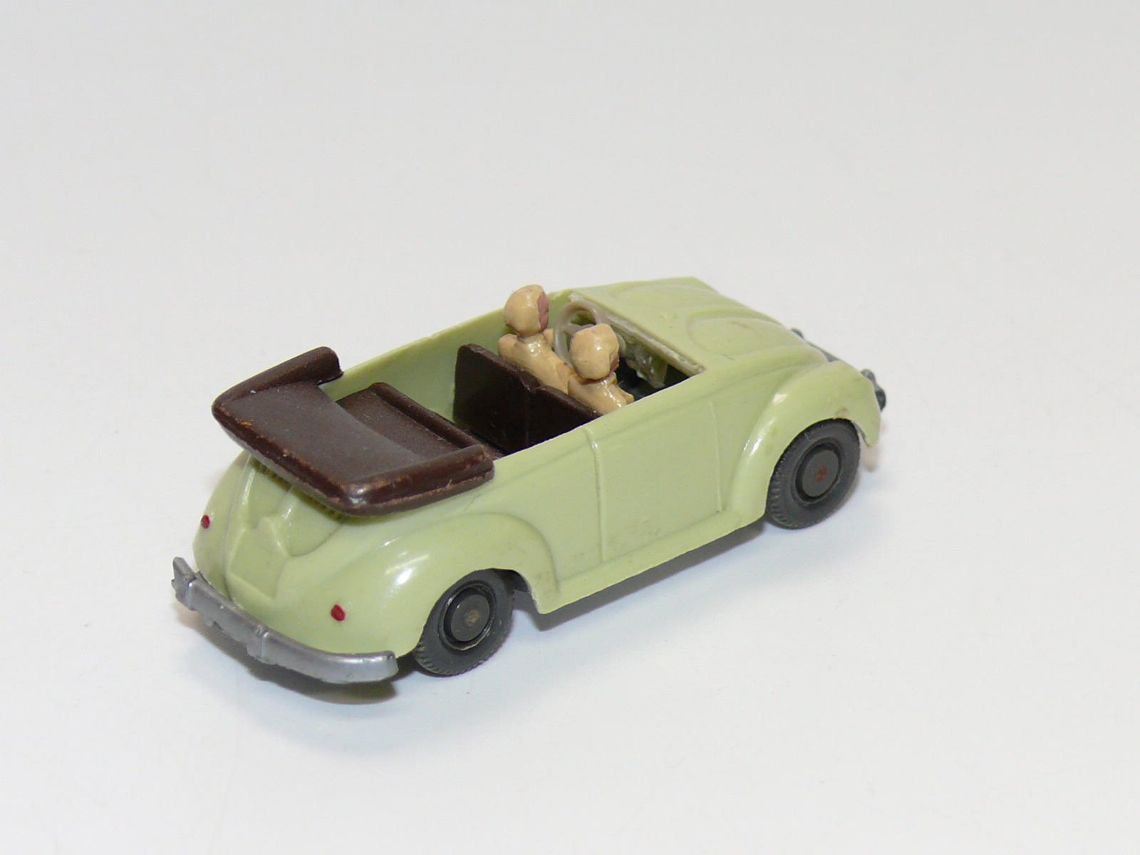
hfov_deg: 13.5
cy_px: 428
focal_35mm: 146
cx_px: 570
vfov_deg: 10.2
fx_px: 4808
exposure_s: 1/30
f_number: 4
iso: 100
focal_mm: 17.3
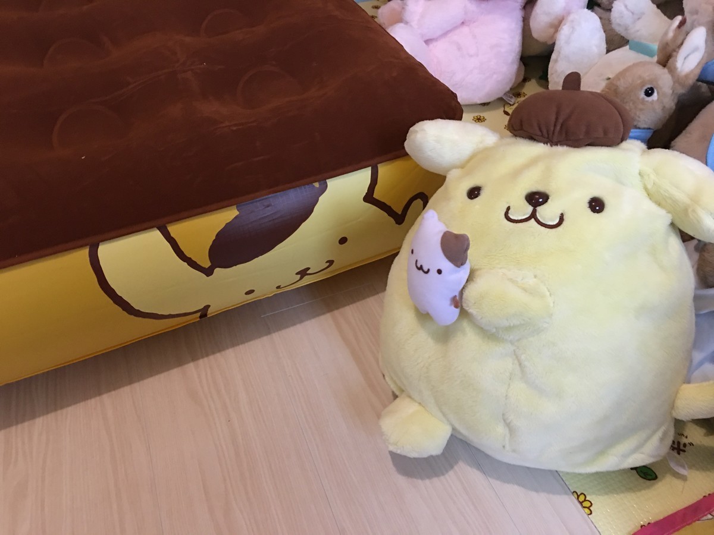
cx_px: 357
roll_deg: +3.6
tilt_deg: -42.6
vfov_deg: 48.2
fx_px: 598
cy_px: 268
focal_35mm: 29
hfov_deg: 61.7
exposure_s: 1/4
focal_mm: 4.15
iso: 64
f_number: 2.2
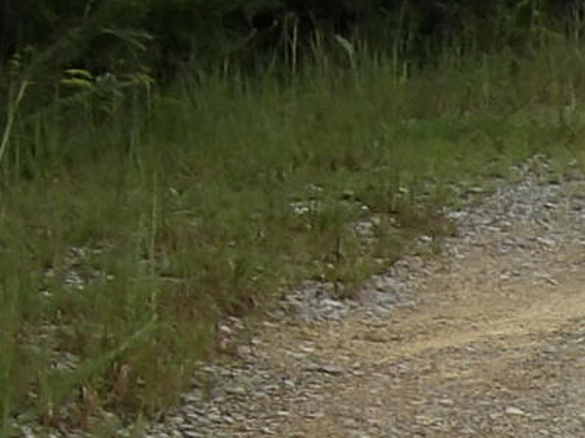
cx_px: 1169
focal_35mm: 293
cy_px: 621
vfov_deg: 5.0
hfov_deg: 6.6
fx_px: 4950
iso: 100
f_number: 3.7
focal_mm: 7
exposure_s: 1/397
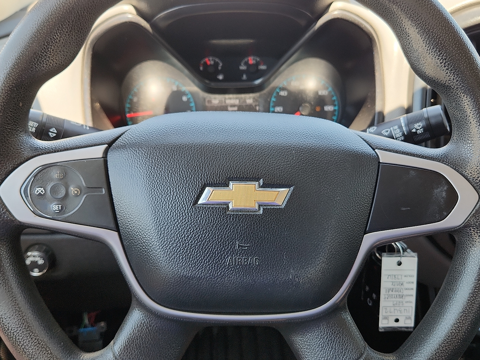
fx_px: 319
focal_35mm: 23
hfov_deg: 73.9
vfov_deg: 58.9
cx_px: 240
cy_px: 180
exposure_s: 1/59.2
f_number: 1.8
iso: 51
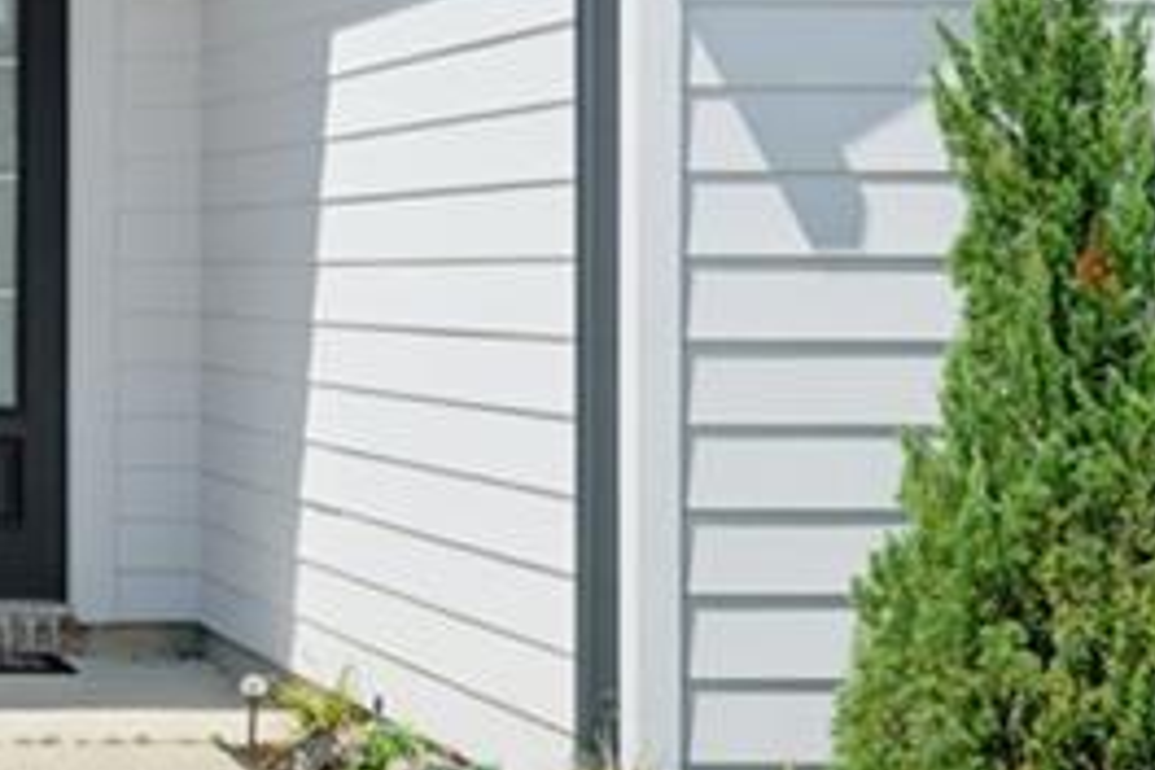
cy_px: 206
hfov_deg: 18.3
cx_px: -499
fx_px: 3240
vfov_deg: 13.5
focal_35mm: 101
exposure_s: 1/200
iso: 250
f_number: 14
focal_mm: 26
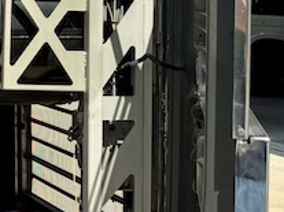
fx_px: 951
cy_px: 14
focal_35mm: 116
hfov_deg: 14.4
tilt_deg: -1.0
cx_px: -266
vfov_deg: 12.6
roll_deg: -1.8
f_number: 1.78
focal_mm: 6.76
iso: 80
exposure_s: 1/3953
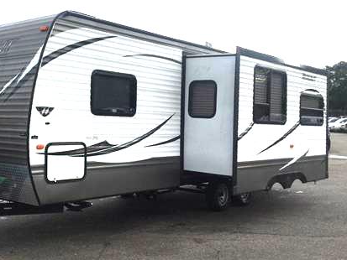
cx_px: 92
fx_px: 481
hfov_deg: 38.7
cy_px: 114
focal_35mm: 48
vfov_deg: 30.3
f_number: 2.4
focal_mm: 3.3
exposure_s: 1/769
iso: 25
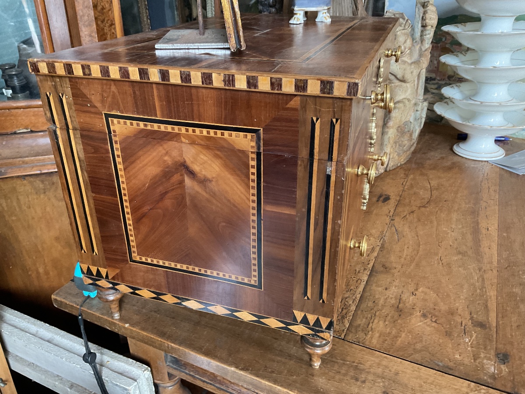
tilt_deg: -26.0
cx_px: 262
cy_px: 197
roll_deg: +1.3
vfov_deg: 48.2
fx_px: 440
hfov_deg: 61.7
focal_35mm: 29
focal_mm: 3
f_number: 1.8
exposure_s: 1/60
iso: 250
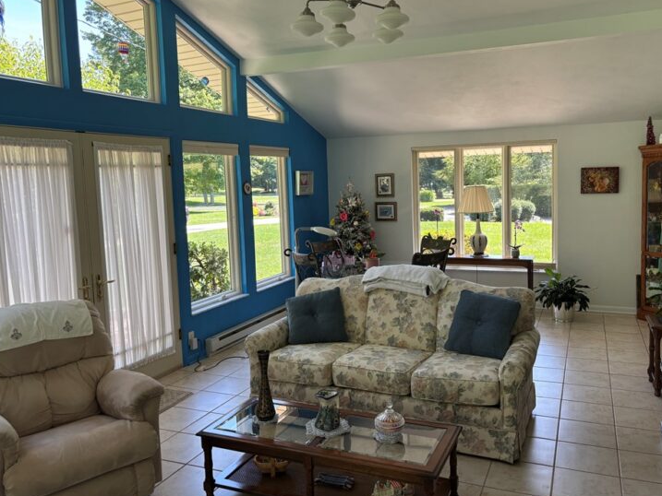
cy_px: 225
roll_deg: +1.5
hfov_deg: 61.6
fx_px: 555
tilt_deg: -5.8
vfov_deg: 48.2
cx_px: 355
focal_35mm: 29
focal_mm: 5.96
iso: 64
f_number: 1.6
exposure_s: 1/121
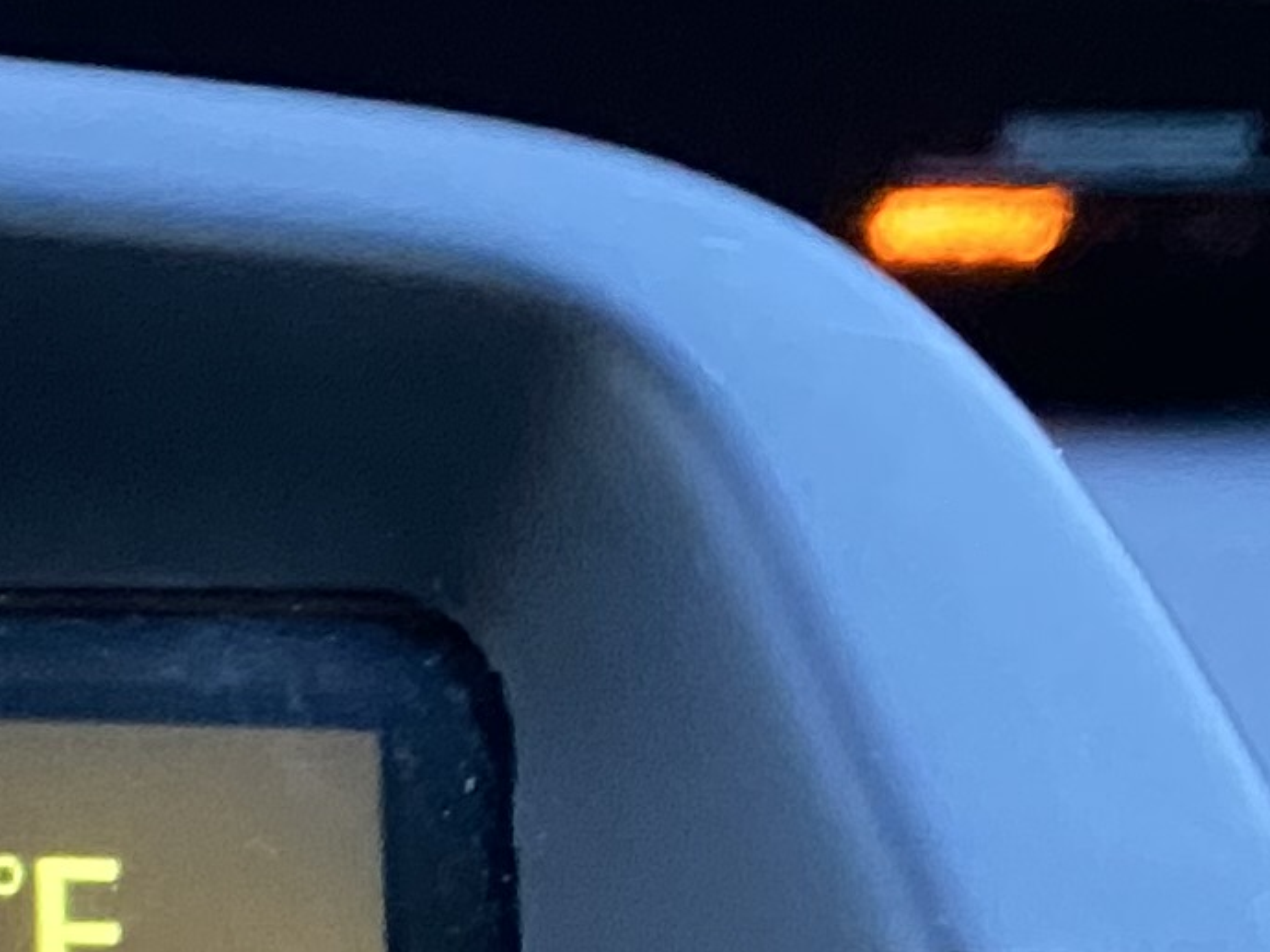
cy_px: 1705
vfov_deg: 9.3
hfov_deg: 11.0
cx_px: -1780
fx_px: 5575
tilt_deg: -23.2
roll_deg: -2.4
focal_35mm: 152
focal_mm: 4.25
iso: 500
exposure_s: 1/30
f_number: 1.8
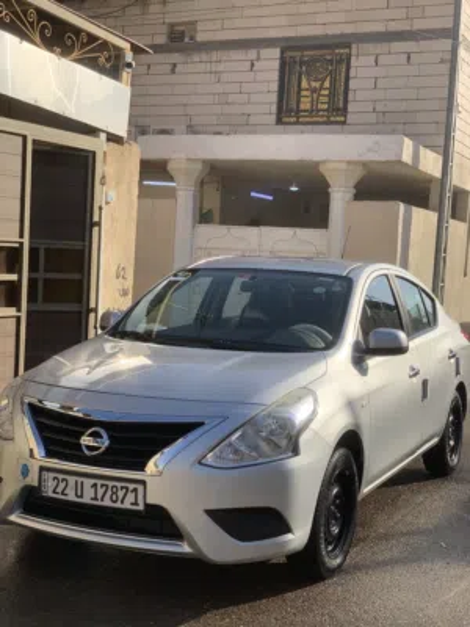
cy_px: 314
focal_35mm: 52
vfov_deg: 36.8
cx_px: 235
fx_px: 941
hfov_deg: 28.0
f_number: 2.4
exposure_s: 1/813
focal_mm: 6
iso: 16
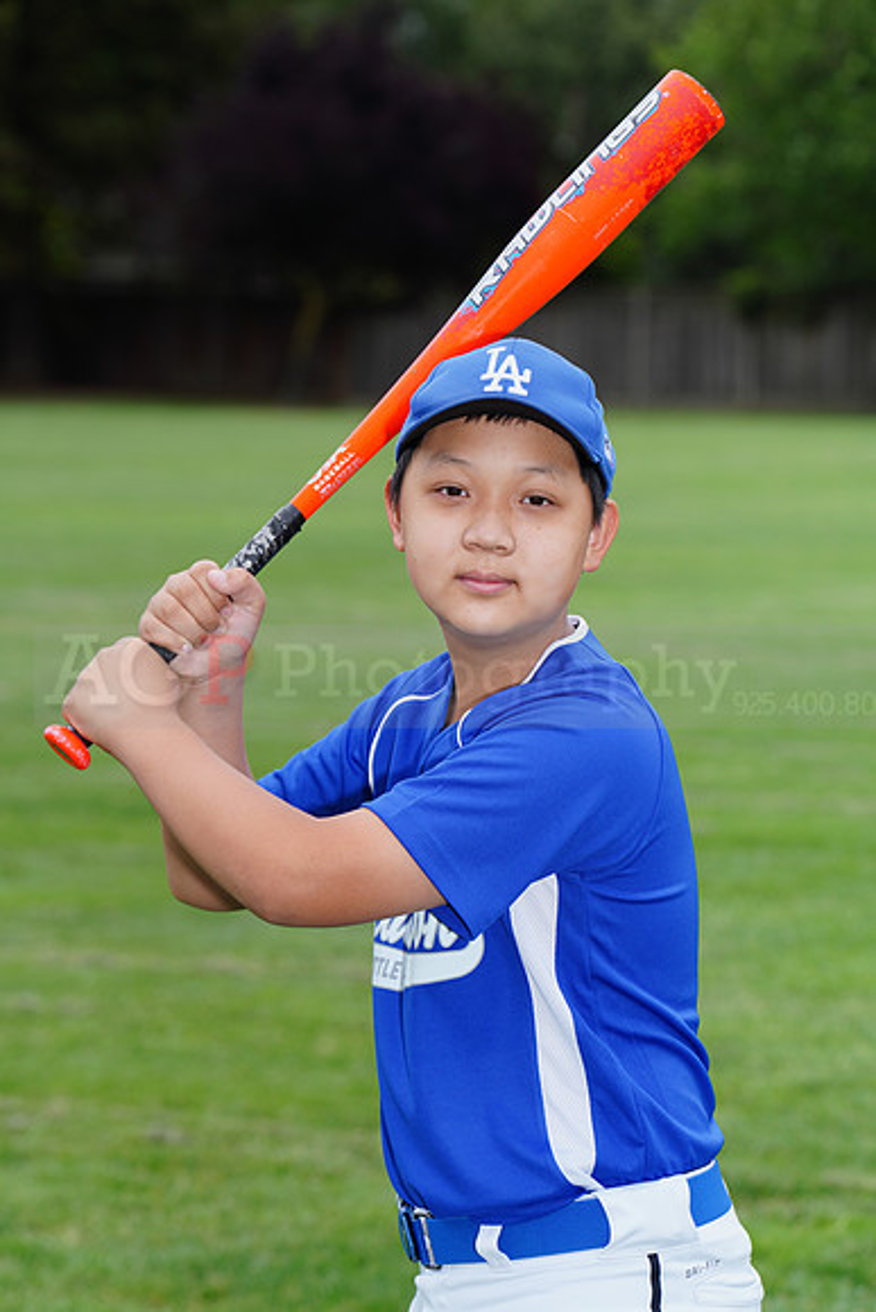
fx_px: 6347
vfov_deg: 11.8
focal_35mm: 174
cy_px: 656
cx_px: 438
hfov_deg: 7.9
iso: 200
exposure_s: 1/200
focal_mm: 174
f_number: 8
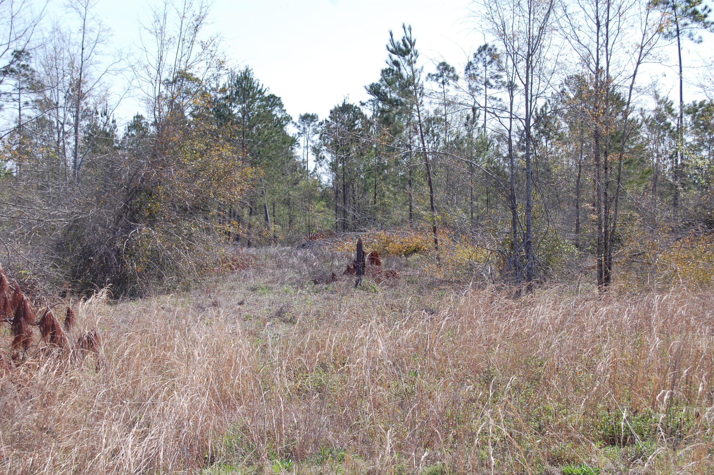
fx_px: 1635
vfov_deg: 16.5
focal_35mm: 82
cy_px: 238
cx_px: 357
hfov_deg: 24.6
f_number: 9
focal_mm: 55
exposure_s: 1/320
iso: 200
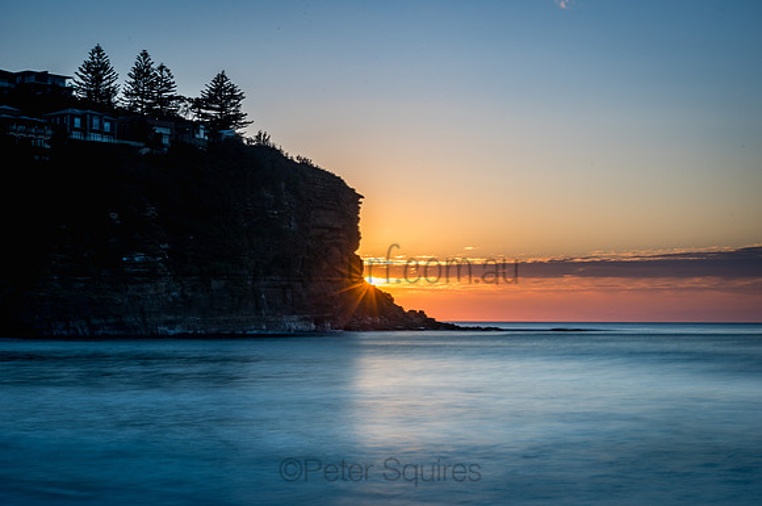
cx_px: 381
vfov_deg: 19.2
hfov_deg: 28.6
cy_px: 253
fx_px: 1495
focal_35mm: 71
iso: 31
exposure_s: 10
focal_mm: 70
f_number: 22
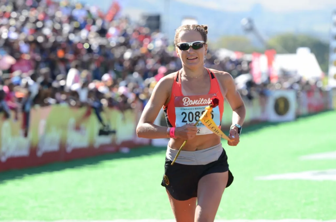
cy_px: 111
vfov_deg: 5.7
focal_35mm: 240
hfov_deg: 8.6
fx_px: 2235
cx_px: 168
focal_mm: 160
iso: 250
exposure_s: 1/640
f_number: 3.5
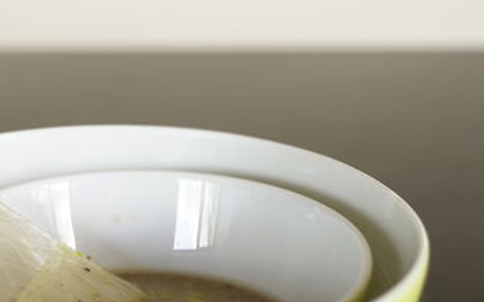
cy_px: 226
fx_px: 1121
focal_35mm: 85
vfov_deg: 15.3
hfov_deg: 24.2
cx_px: 147
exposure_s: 1/125
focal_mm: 37
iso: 320
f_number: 2.8
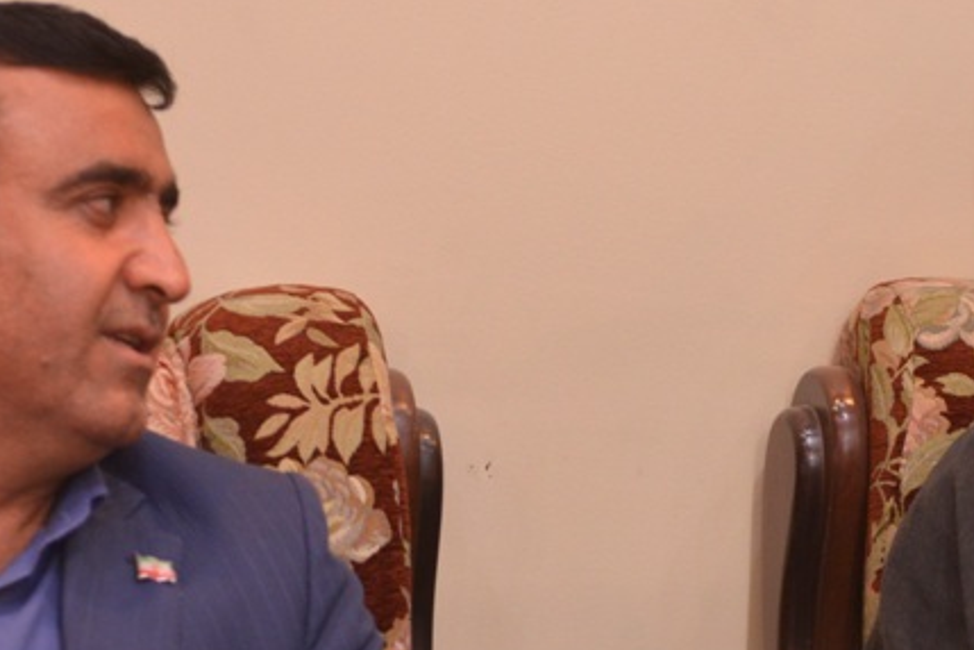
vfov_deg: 7.0
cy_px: 530
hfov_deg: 10.5
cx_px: 649
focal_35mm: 196
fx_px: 5302
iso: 1600
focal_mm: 70
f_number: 3.5
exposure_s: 1/50
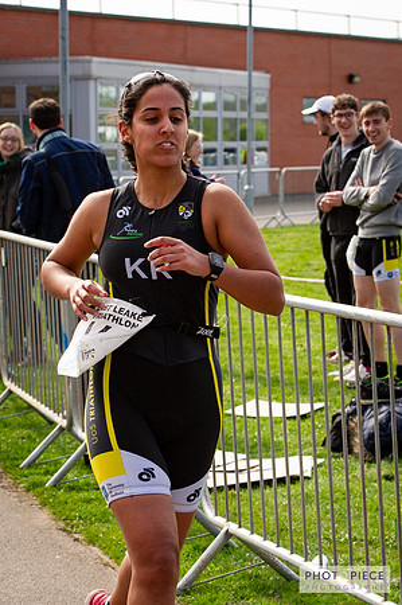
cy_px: 271
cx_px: 211
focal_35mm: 120
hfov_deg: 11.4
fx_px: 2007
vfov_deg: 17.1
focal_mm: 70
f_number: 6.3
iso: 640
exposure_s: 1/1250
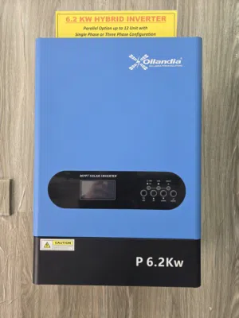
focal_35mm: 23
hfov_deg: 58.9
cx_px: 120
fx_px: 212
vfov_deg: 73.9
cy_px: 159
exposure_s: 1/100
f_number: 1.7
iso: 64
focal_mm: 6.3
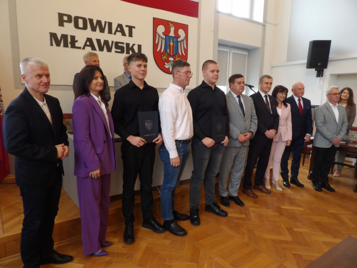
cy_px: 134
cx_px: 178
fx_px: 248
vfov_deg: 56.8
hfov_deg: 71.6
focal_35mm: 24
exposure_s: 1/19
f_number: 3.2
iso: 200
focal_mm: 4.3
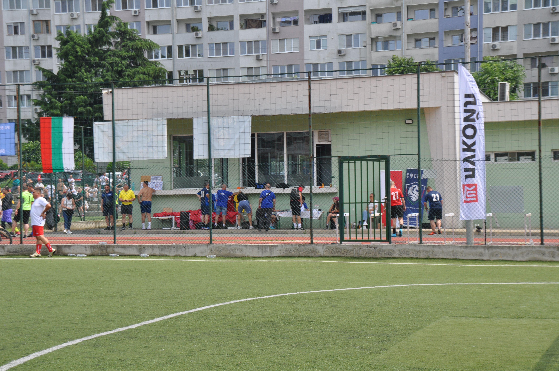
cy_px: 186
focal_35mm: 72
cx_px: 280
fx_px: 1117
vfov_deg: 18.9
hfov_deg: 28.1
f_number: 9
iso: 200
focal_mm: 48
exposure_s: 1/320
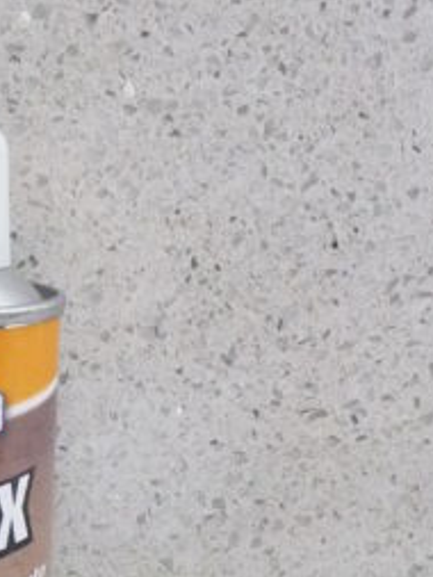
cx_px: -97
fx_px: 1633
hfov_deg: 14.6
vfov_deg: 19.8
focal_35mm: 98
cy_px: 477
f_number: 3.3
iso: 400
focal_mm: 4.7
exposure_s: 1/20
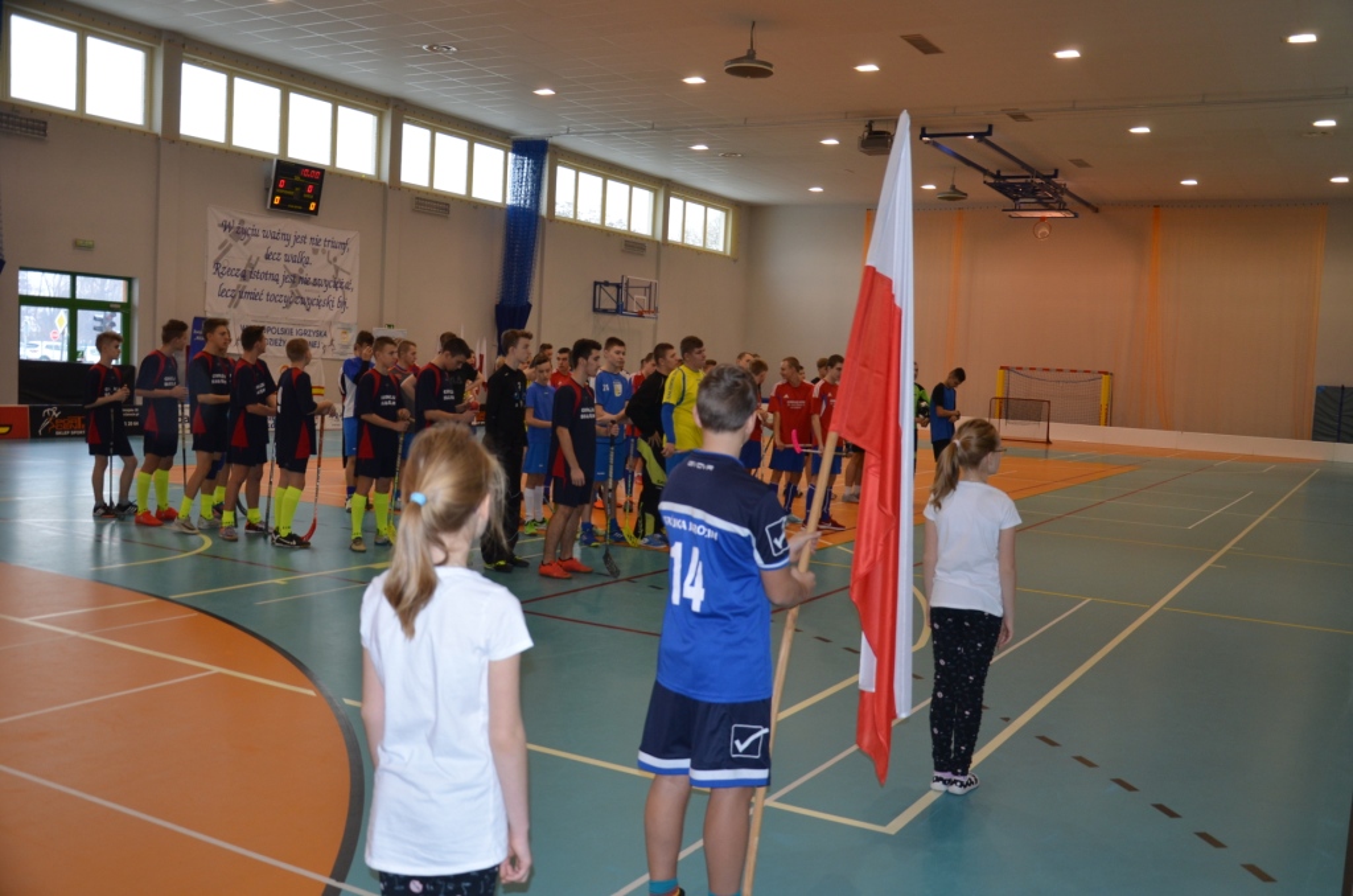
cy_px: 448
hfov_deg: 57.3
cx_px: 676
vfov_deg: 39.8
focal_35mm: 33
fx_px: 1238
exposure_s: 1/80
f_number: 3.8
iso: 400
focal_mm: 22
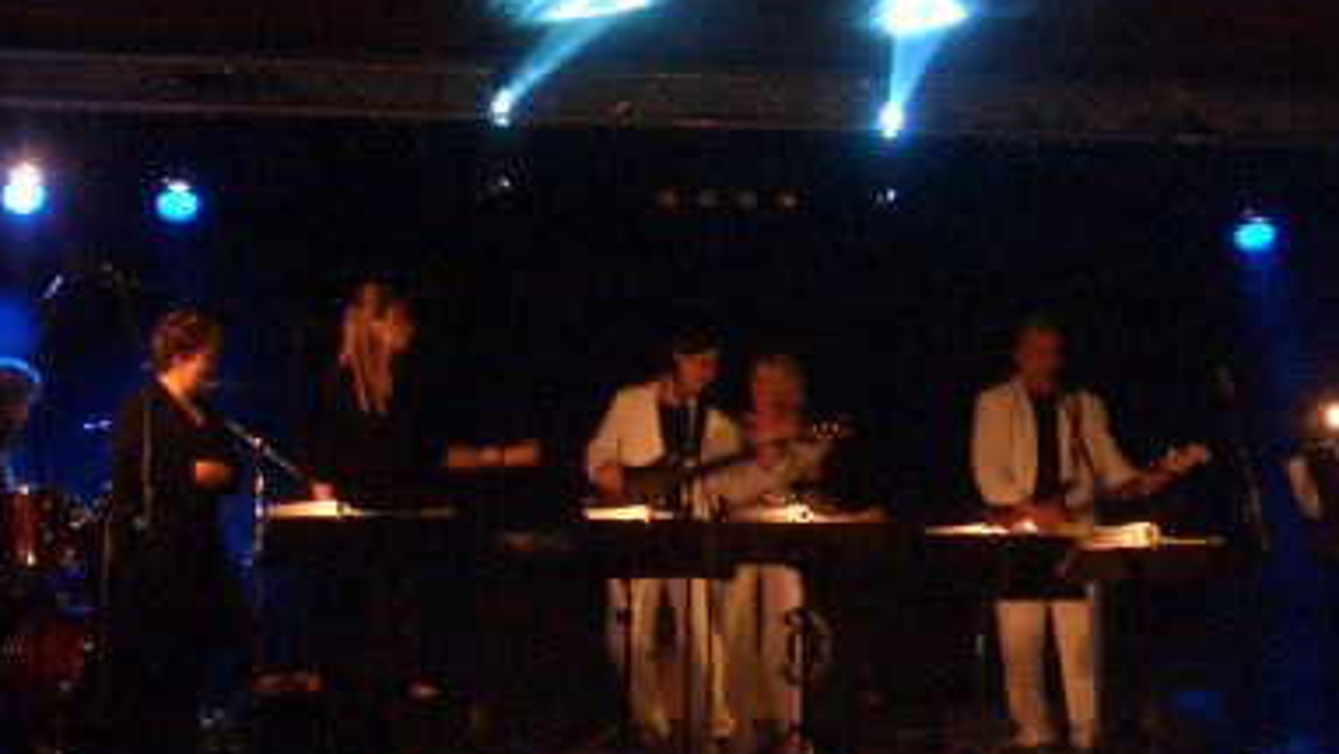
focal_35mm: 135
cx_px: 645
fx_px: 4794
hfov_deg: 15.9
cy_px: 523
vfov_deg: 9.0
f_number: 3.9
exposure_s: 1/40
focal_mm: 12.2
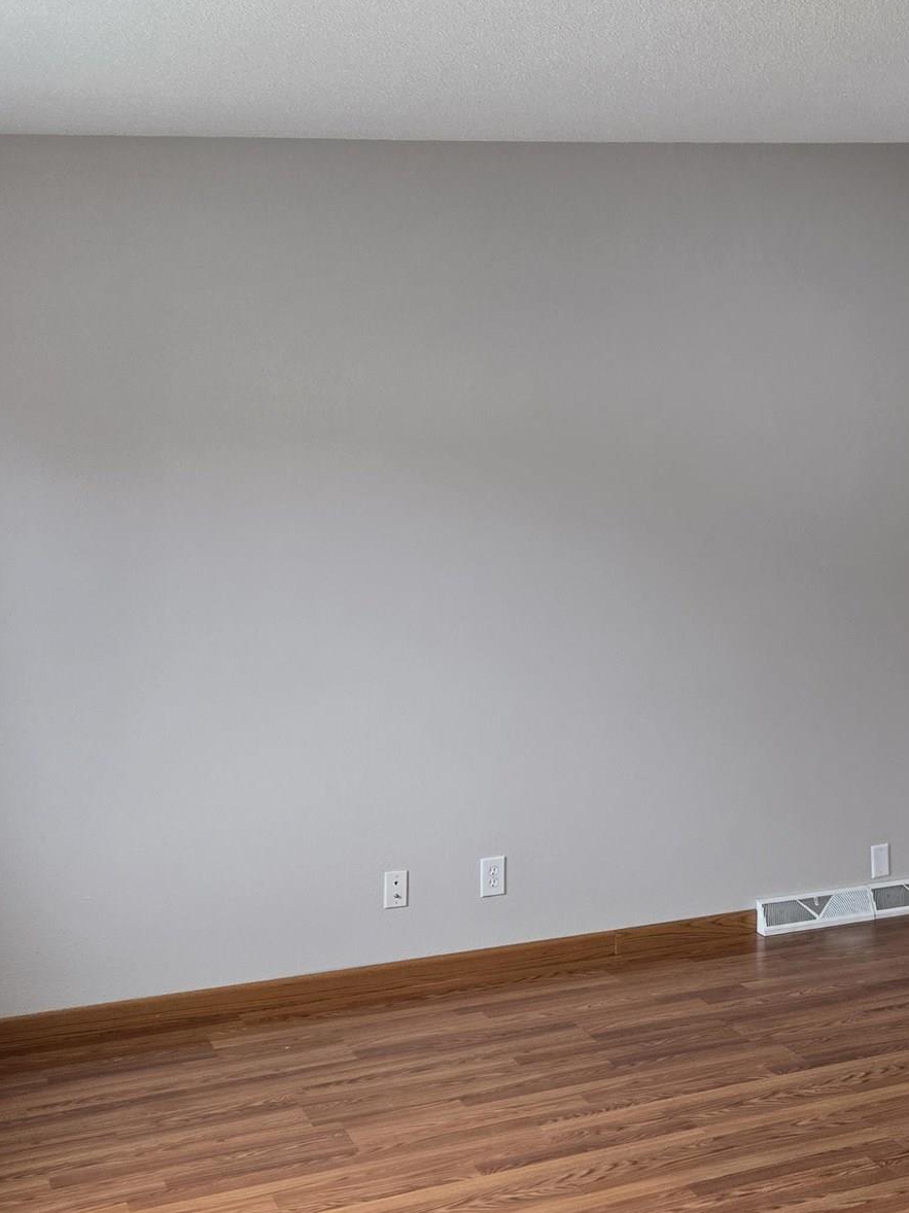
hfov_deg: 30.4
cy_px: 533
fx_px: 1576
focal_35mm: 45
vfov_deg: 42.0
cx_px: 854
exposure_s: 1/120
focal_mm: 5.4
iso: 125
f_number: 1.8
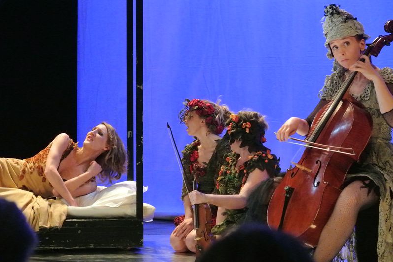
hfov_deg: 14.8
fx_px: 1518
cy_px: 132
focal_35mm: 139
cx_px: 197
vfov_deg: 9.9
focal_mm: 51.2
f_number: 4.5
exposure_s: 1/100
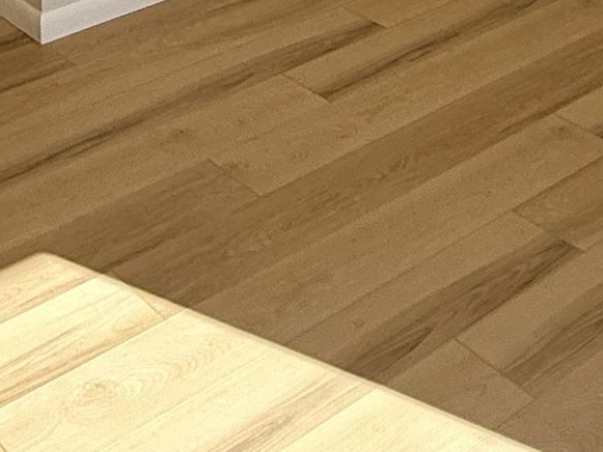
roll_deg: -0.2
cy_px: -246
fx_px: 1289
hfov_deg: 26.3
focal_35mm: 74
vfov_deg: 17.6
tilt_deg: -15.2
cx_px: 230
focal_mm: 2.22
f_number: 2.2
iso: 50
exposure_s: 1/522
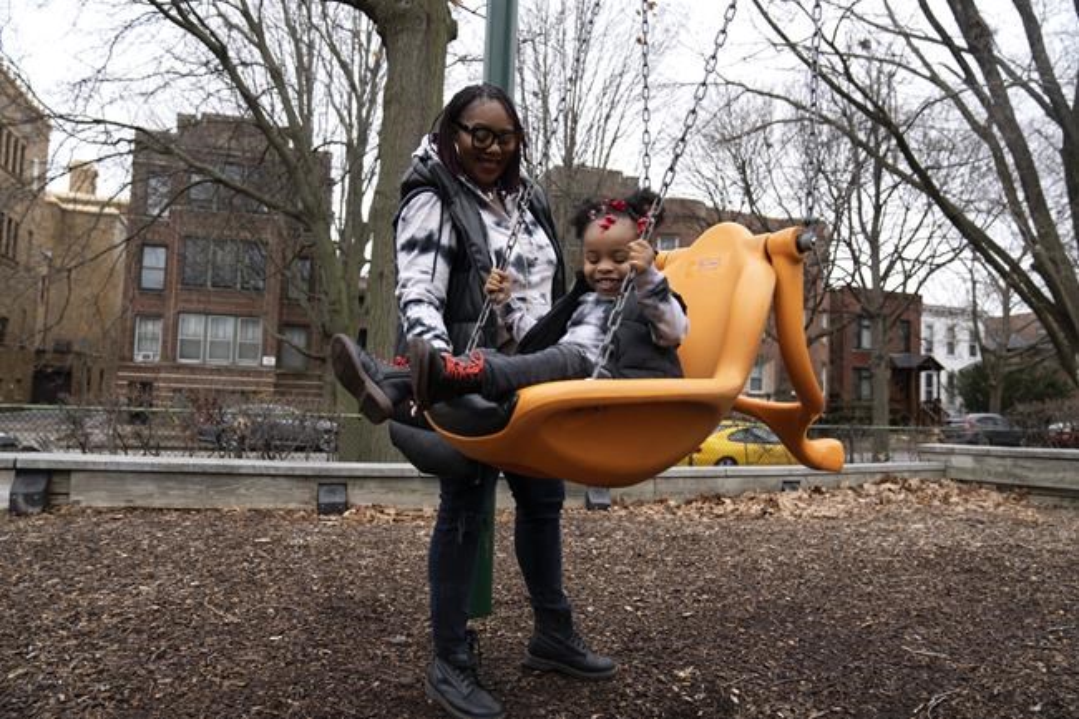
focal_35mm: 24
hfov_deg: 73.8
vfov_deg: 53.1
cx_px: 540
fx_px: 719
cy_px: 360
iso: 400
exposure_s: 1/320
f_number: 3.2
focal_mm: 24
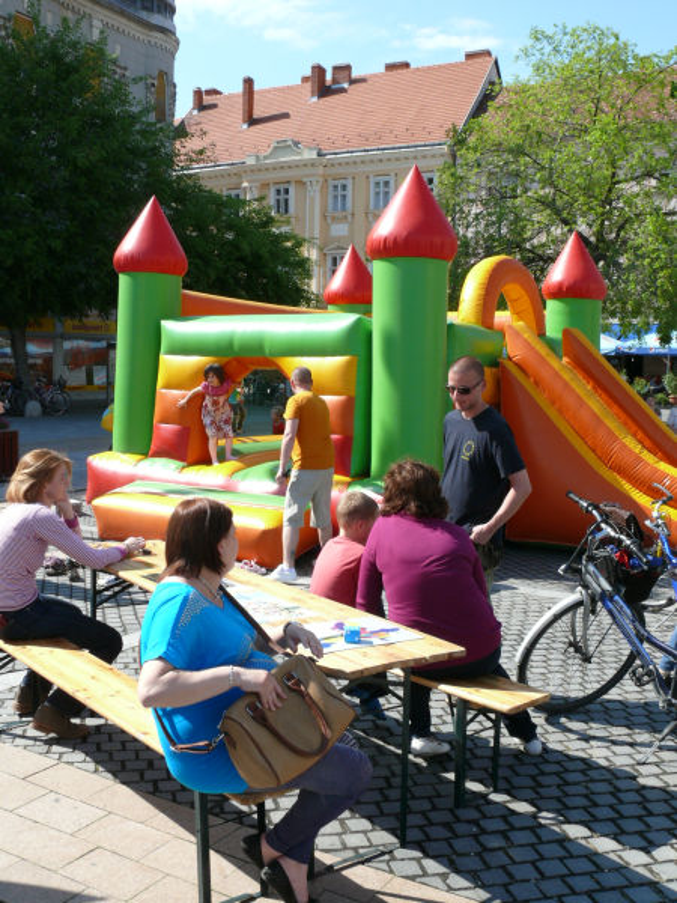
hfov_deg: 40.7
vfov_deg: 52.6
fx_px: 913
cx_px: 338
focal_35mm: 35
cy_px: 452
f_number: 5.6
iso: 100
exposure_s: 1/250
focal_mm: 7.4
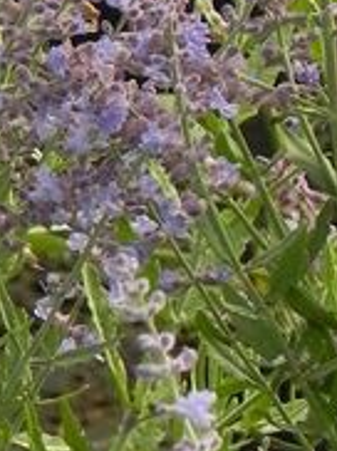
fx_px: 14143
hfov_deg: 1.4
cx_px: -297
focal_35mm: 1087
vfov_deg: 1.8
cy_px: -37
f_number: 5
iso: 160
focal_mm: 44
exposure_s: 1/250
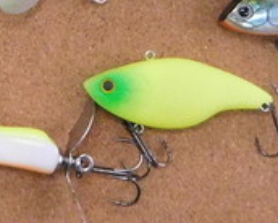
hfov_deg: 21.2
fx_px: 700
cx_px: -40
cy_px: -65
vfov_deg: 17.1
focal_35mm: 85
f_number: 3.4
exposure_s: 1/250
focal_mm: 4.5
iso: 1600
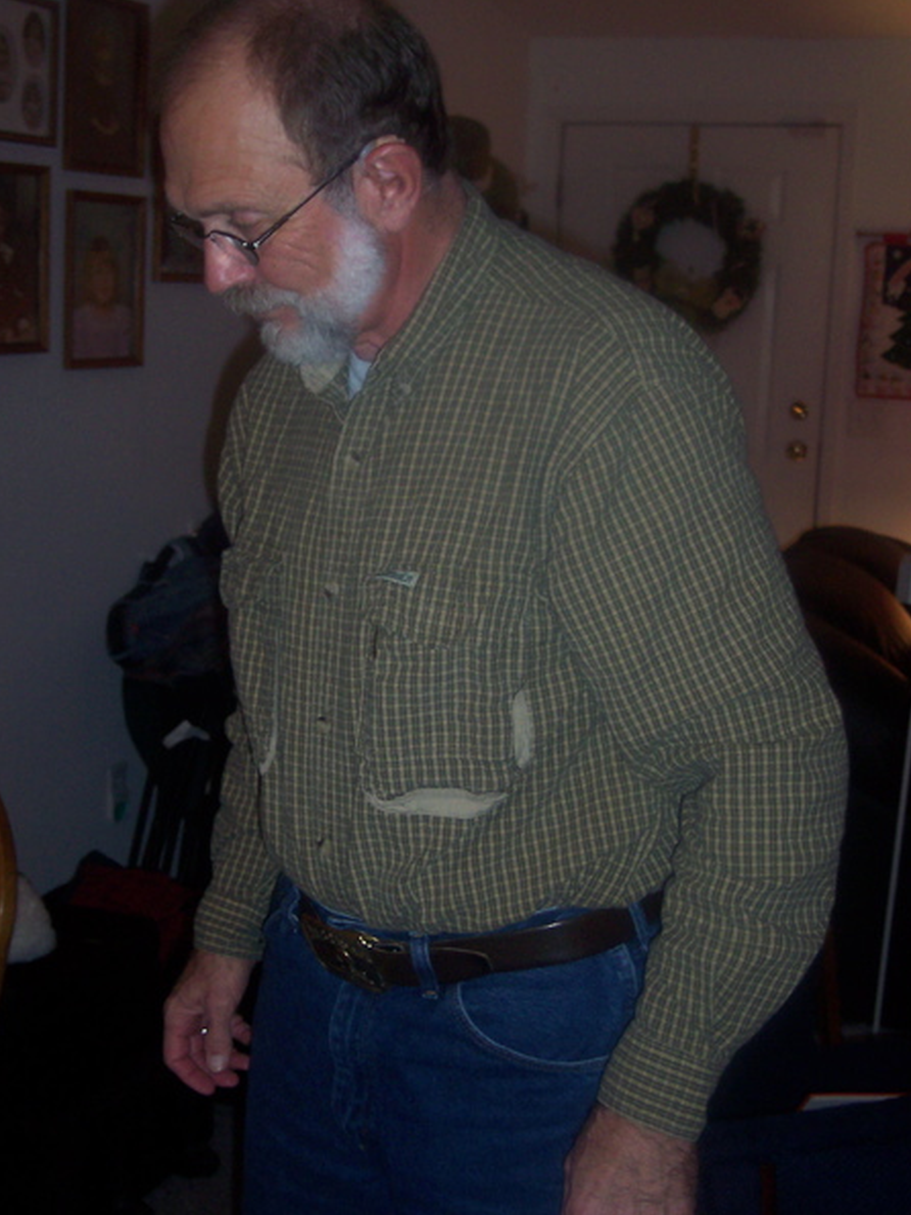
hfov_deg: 28.5
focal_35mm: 51
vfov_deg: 37.5
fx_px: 1790
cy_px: 610
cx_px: 407
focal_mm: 8
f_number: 2.8
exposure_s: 1/30
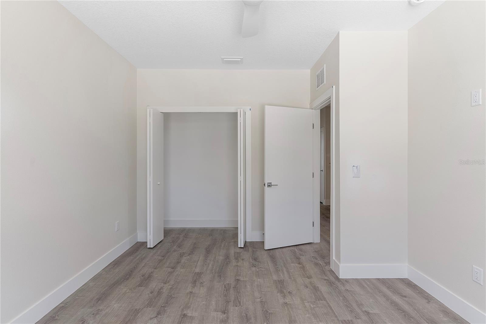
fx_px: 230
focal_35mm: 17
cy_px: 162
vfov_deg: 70.5
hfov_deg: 93.3
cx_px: 243
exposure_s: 1/15
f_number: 8
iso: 400
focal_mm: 17
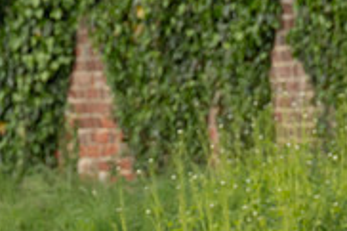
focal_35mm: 1224
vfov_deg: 1.1
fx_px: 11787
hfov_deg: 1.7
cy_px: 201
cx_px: -123
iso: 1000
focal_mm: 200
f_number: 4.5
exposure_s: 1/1000
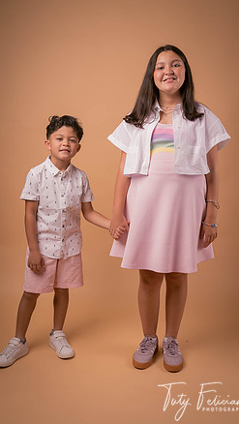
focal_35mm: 43
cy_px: 214
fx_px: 484
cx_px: 117
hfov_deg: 27.8
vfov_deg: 47.3
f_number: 6.3
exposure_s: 1/250
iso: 64
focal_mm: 40
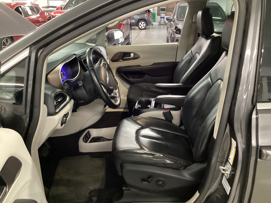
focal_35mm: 31
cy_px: 102
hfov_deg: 58.4
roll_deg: -0.8
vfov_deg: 45.4
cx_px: 136
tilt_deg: -22.6
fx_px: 243
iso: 640
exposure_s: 1/25
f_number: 2.4
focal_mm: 3.3
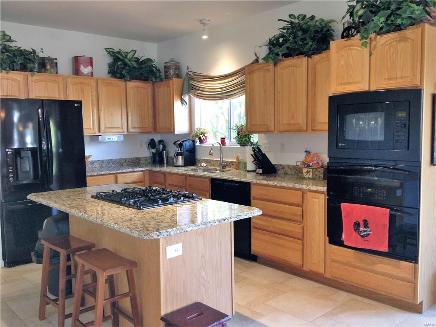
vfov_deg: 40.7
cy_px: 164
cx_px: 218
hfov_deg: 52.6
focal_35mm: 35
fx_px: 441
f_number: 2.4
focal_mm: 4.28
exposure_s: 1/20
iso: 80
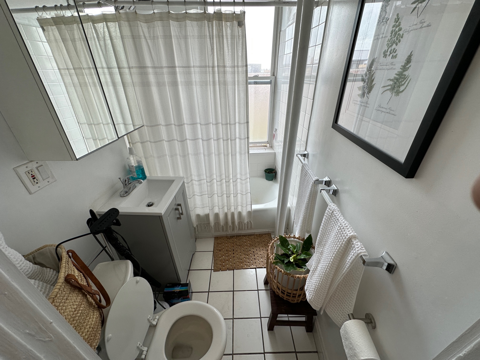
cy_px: 180
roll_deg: +0.4
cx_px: 240
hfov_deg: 102.1
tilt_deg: -29.7
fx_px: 194
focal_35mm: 14
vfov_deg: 85.7
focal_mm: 2.22
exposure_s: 1/120
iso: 80
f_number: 2.2
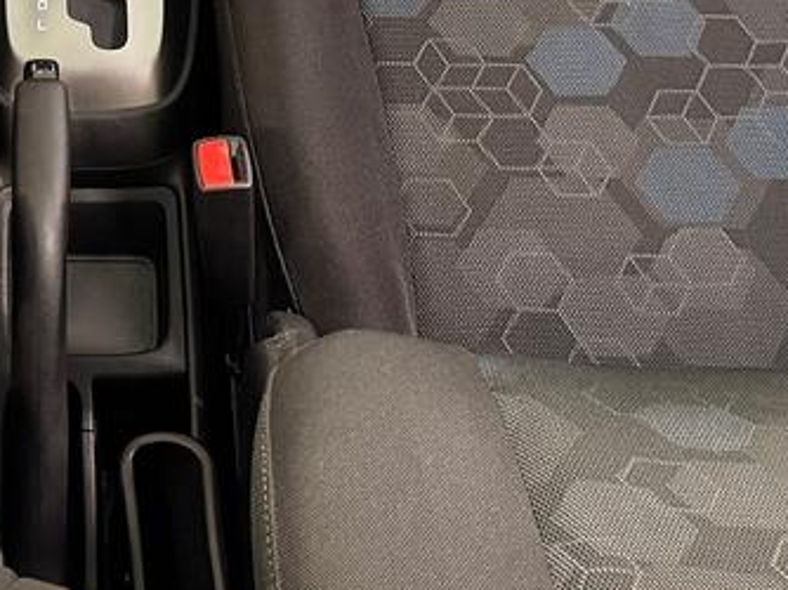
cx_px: 59
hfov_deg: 20.8
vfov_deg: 15.2
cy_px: -212
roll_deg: -0.4
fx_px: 2093
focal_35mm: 92
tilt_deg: -40.2
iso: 800
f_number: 1.78
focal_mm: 6.76
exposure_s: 1/30
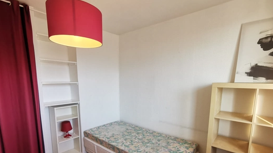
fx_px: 137
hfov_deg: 89.6
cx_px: 138
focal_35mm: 19
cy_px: 101
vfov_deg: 57.1
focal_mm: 2.26
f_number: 2.2
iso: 100
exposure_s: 1/50
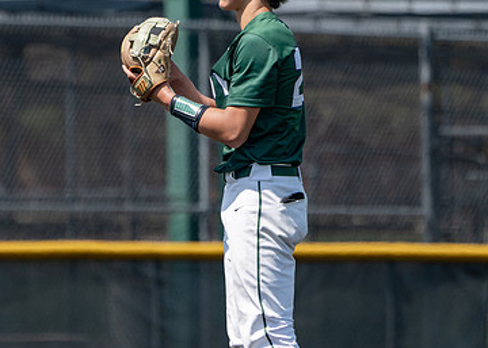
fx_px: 10614
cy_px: 159
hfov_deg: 2.6
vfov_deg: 1.9
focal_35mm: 766
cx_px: 219
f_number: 8
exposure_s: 1/2500
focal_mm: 416
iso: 640
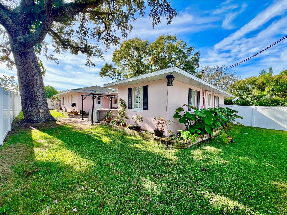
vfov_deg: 89.9
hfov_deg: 106.2
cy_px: 108
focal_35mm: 13
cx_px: 144
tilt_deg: -1.0
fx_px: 108
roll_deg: -1.4
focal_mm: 1.57
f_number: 1.8
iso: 32
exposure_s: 1/401
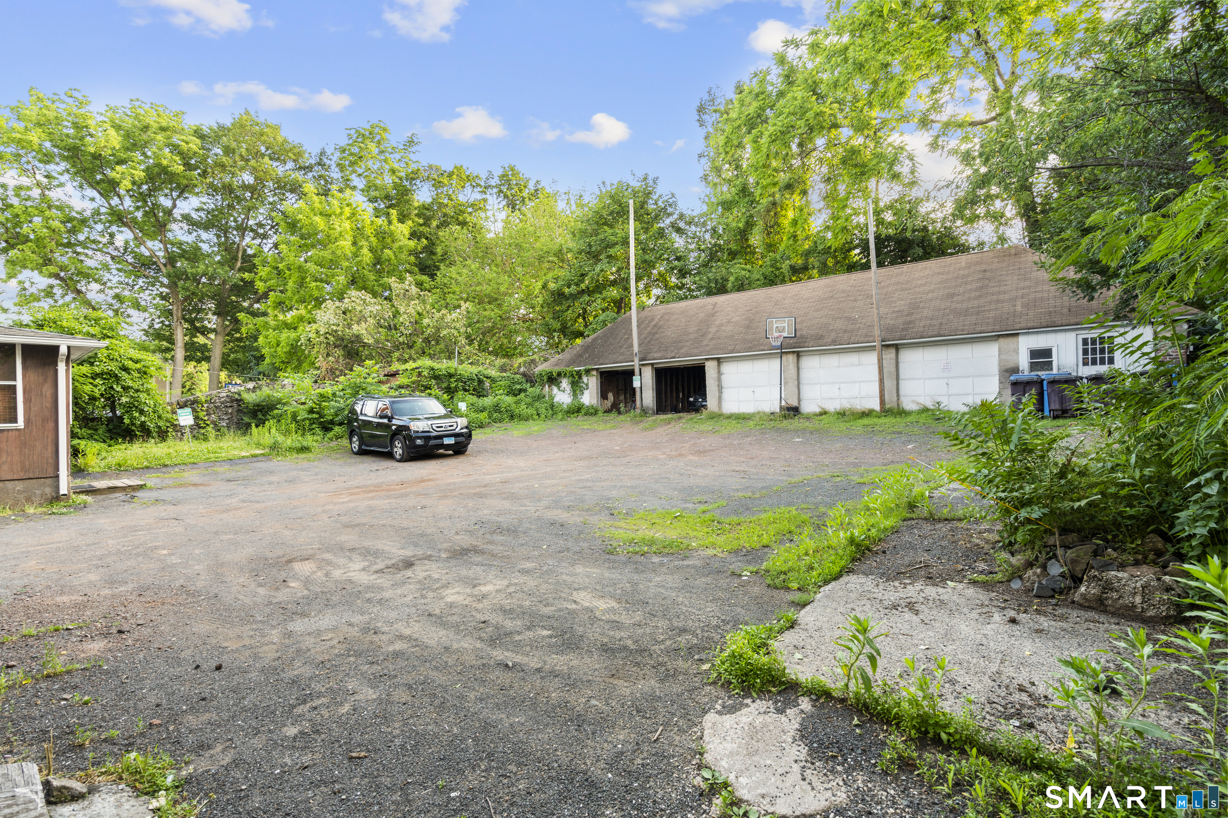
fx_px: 546
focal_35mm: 16
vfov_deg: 73.7
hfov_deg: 96.7
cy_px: 409
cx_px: 614
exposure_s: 1/2.5
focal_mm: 16
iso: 200
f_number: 9
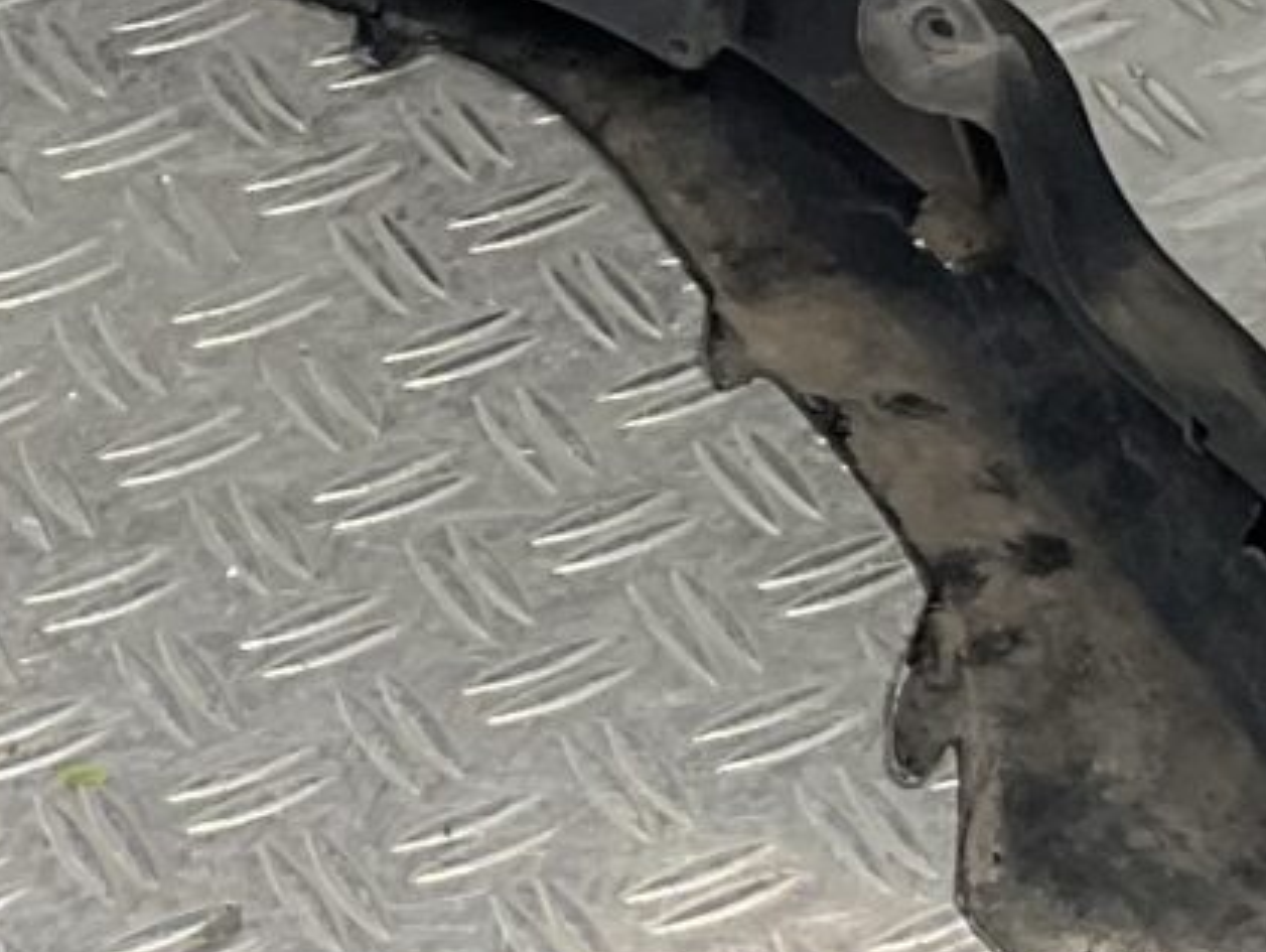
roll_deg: +7.8
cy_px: 465
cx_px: -233
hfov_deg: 11.0
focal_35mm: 177
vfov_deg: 8.4
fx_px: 6479
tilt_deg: -41.6
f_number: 1.8
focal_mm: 3
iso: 16
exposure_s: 1/397
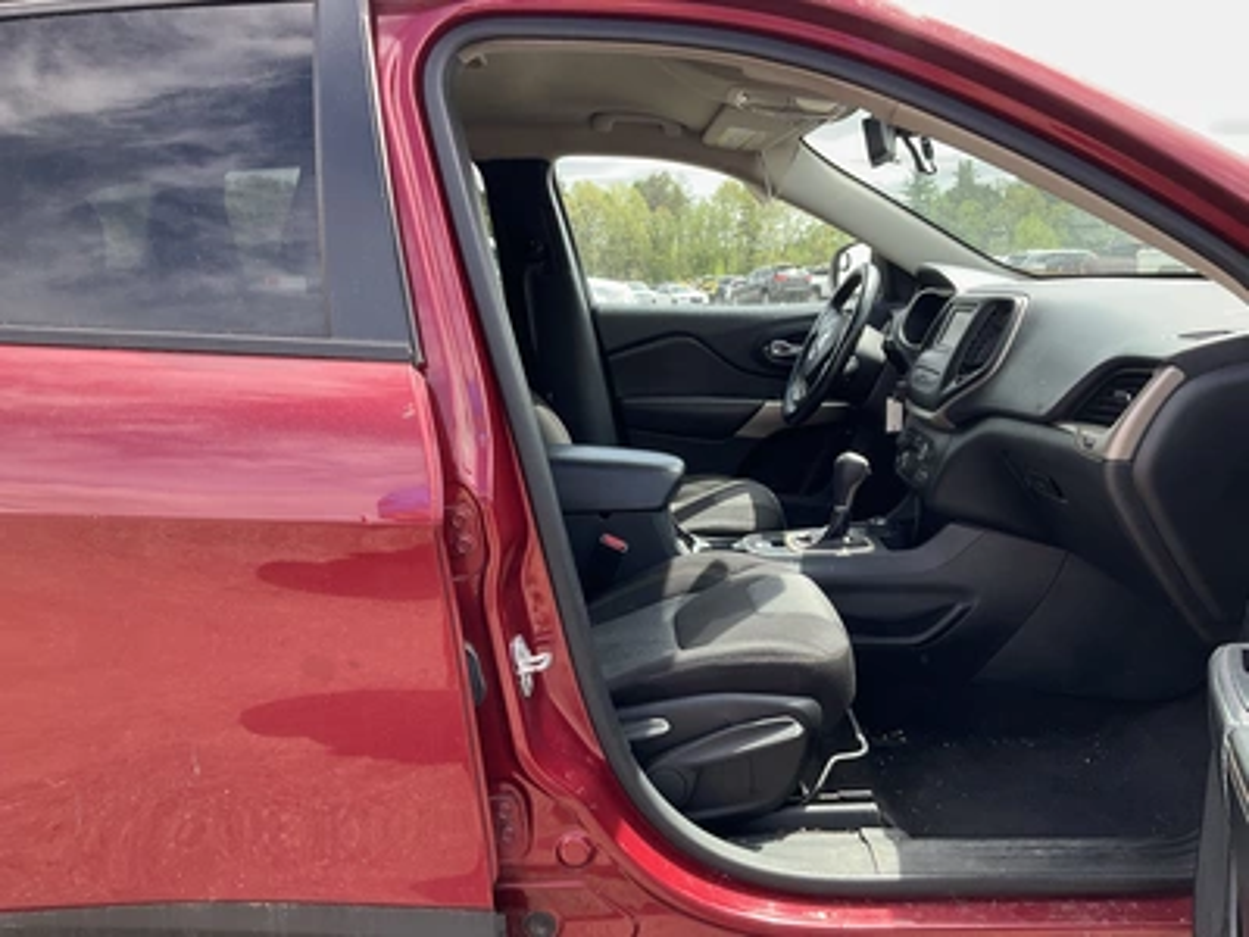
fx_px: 1046
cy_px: 468
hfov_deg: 61.7
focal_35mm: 29
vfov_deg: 48.2
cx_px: 624
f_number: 1.8
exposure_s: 1/227
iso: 20
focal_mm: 3
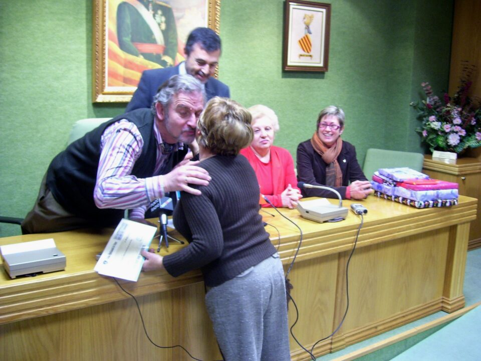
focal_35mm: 37
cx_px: 240
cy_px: 180
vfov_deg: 38.7
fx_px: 514
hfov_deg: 50.1
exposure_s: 1/8
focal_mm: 6
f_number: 2.7
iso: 160
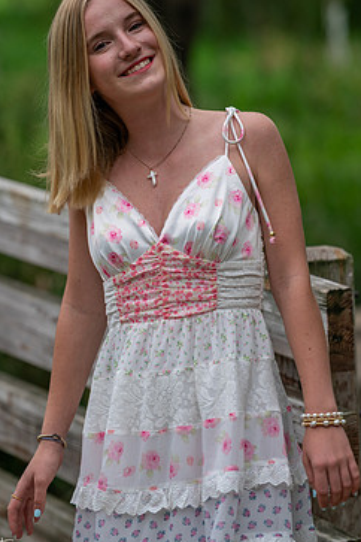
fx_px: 3249
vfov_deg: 9.5
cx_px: 163
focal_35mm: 216
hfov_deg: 6.4
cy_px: 240
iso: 160
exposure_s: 1/200
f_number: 4
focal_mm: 174
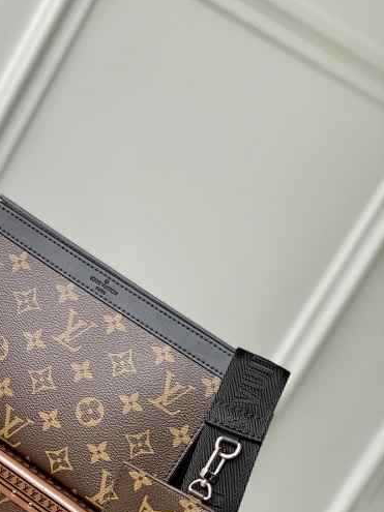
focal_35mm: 84
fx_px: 1243
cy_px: 311
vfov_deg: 23.2
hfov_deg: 17.4
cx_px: 75
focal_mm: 6
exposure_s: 1/122
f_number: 2.4
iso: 20
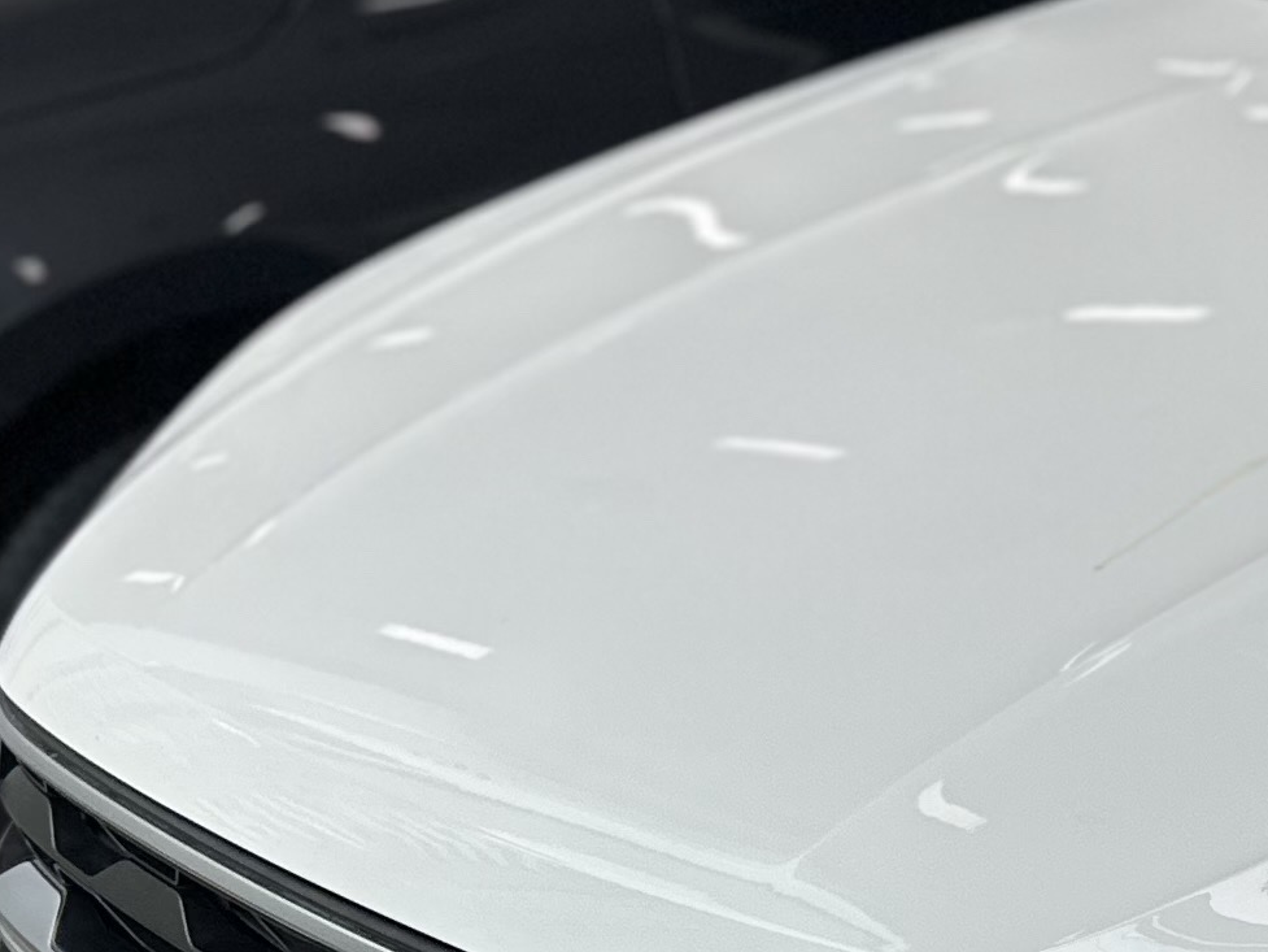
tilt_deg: -19.6
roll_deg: +1.0
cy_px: 858
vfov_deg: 14.8
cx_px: 2191
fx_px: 3627
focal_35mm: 99
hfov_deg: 16.9
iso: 80
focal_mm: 6.86
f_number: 1.78
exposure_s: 1/1321
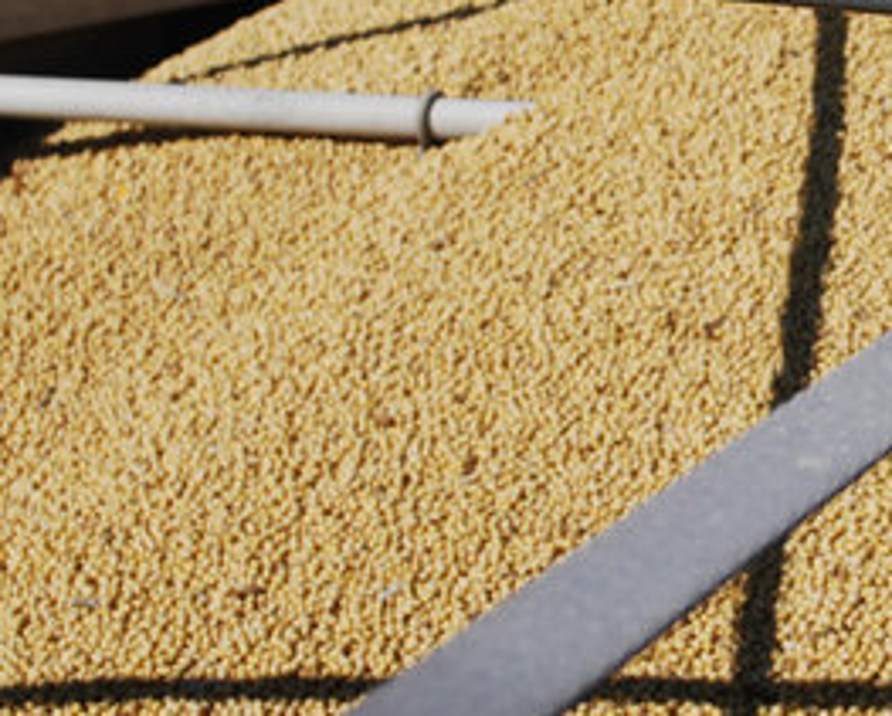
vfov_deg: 12.8
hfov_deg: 15.5
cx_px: 1041
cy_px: 195
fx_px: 3171
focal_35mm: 120
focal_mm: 32
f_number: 9
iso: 100
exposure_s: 1/320
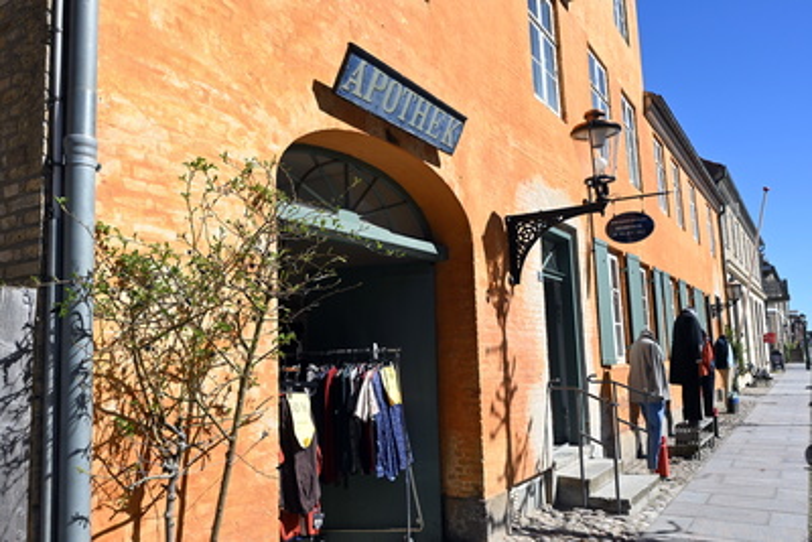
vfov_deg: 43.6
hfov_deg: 61.9
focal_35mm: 30
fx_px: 677
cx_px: 406
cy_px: 271
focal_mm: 20
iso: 100
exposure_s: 1/400
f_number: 7.1
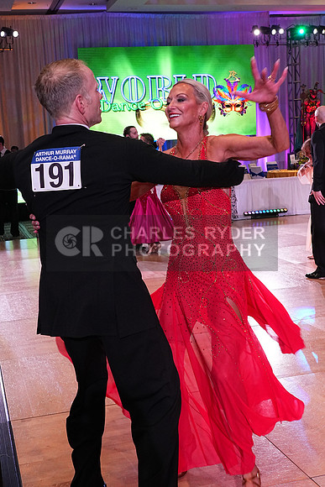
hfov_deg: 28.1
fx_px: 650
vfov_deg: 41.1
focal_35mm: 48
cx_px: 162
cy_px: 244
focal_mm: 32
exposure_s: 1/250
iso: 2500
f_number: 7.1
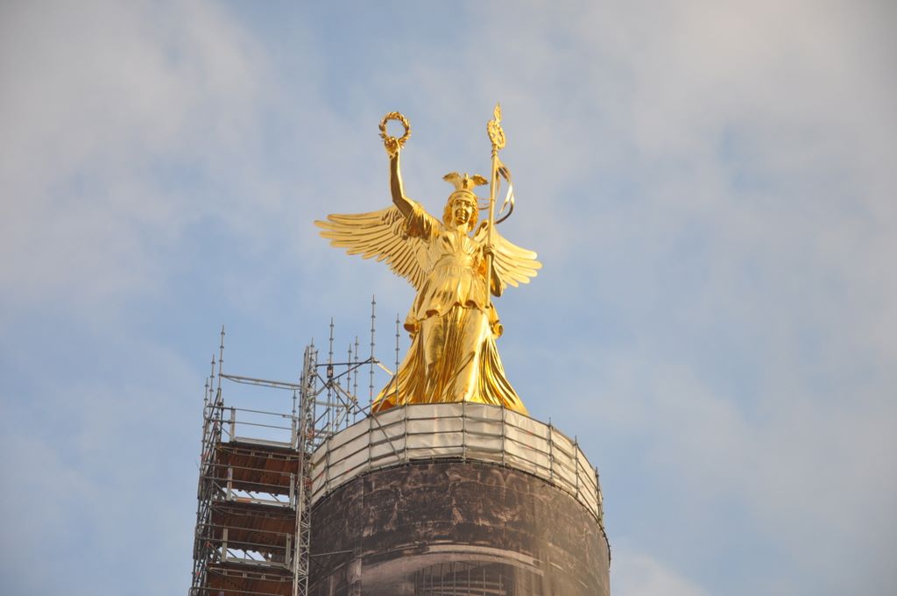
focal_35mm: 128
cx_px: 448
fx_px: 3173
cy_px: 298
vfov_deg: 10.7
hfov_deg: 16.1
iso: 200
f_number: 6.3
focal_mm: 85
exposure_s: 1/160
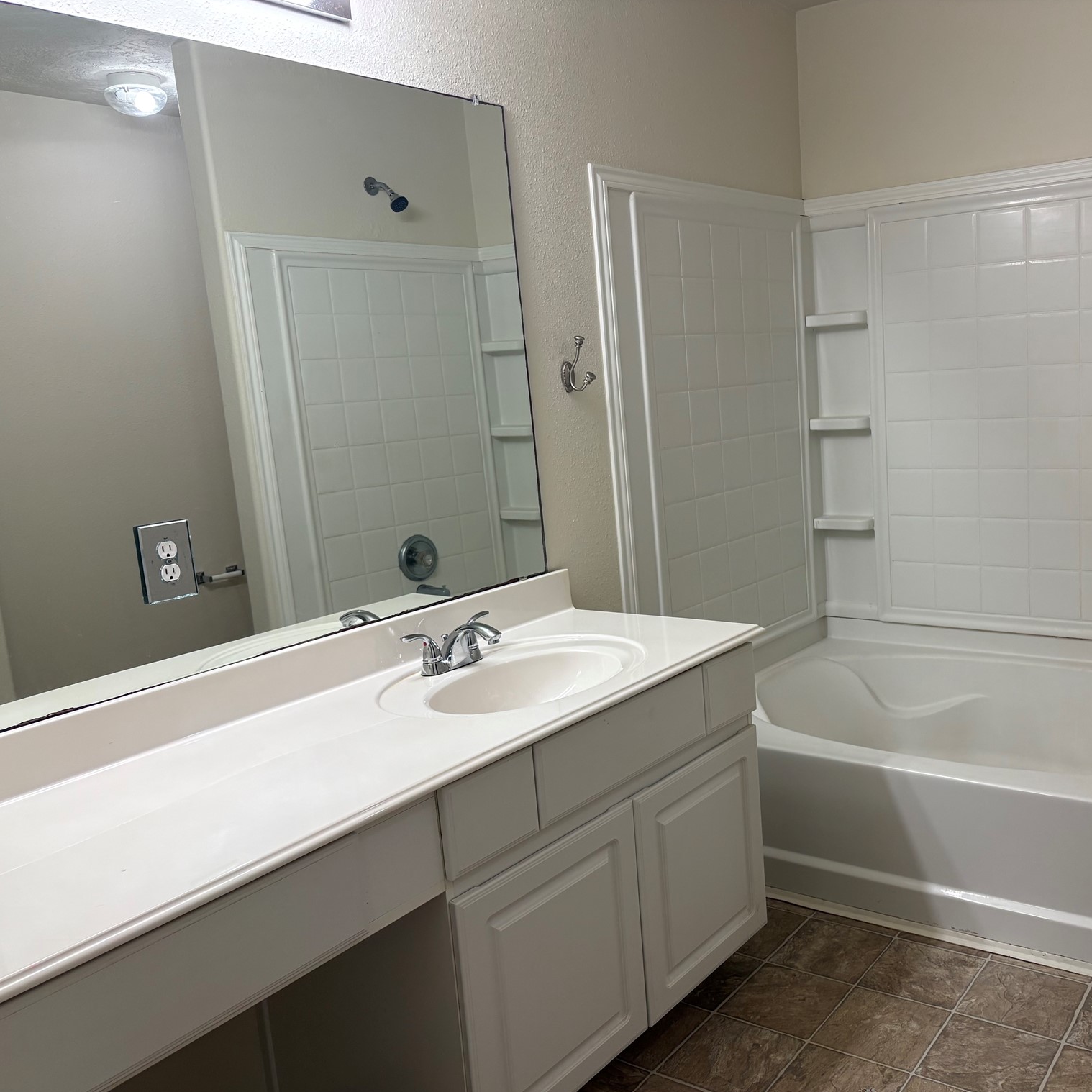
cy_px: 548
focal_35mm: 31
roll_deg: +3.3
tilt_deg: -9.9
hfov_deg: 51.7
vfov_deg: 52.5
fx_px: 1106
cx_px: 714
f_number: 1.6
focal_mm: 5.96
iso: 100
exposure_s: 1/120
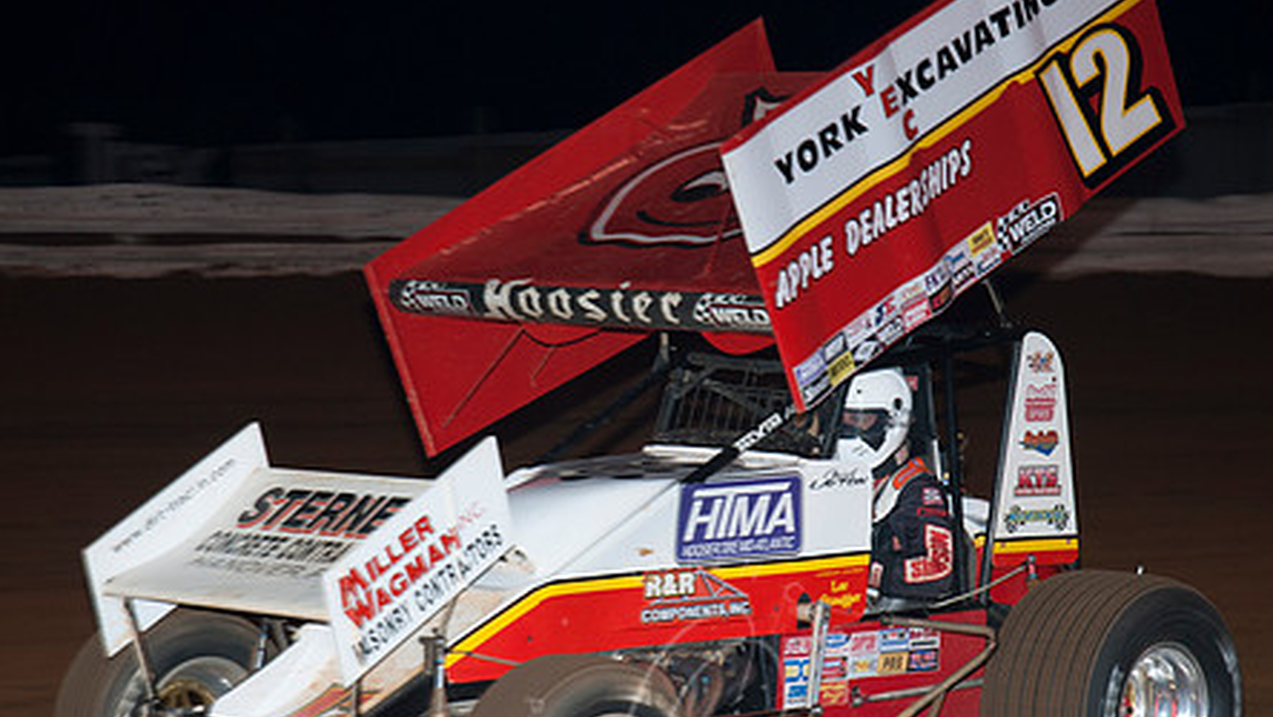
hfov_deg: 18.6
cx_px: 694
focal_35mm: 115
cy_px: 456
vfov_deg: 10.5
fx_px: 3883
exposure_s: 1/160
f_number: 4.5
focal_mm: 56
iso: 200
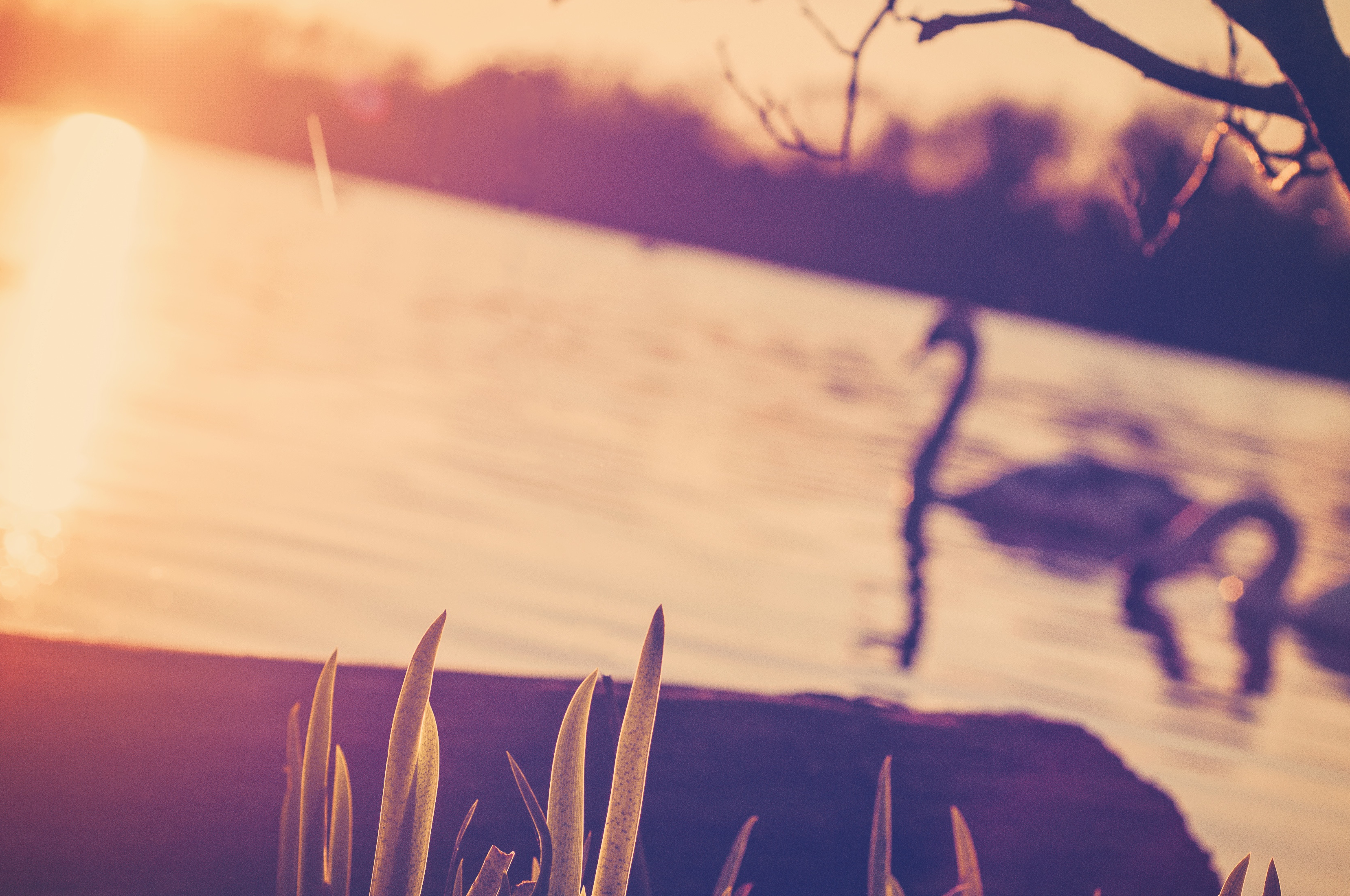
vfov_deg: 14.1
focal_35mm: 97
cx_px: 725
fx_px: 3633
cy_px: 472
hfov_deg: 21.0
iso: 200
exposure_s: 1/1600
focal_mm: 50
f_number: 5.6
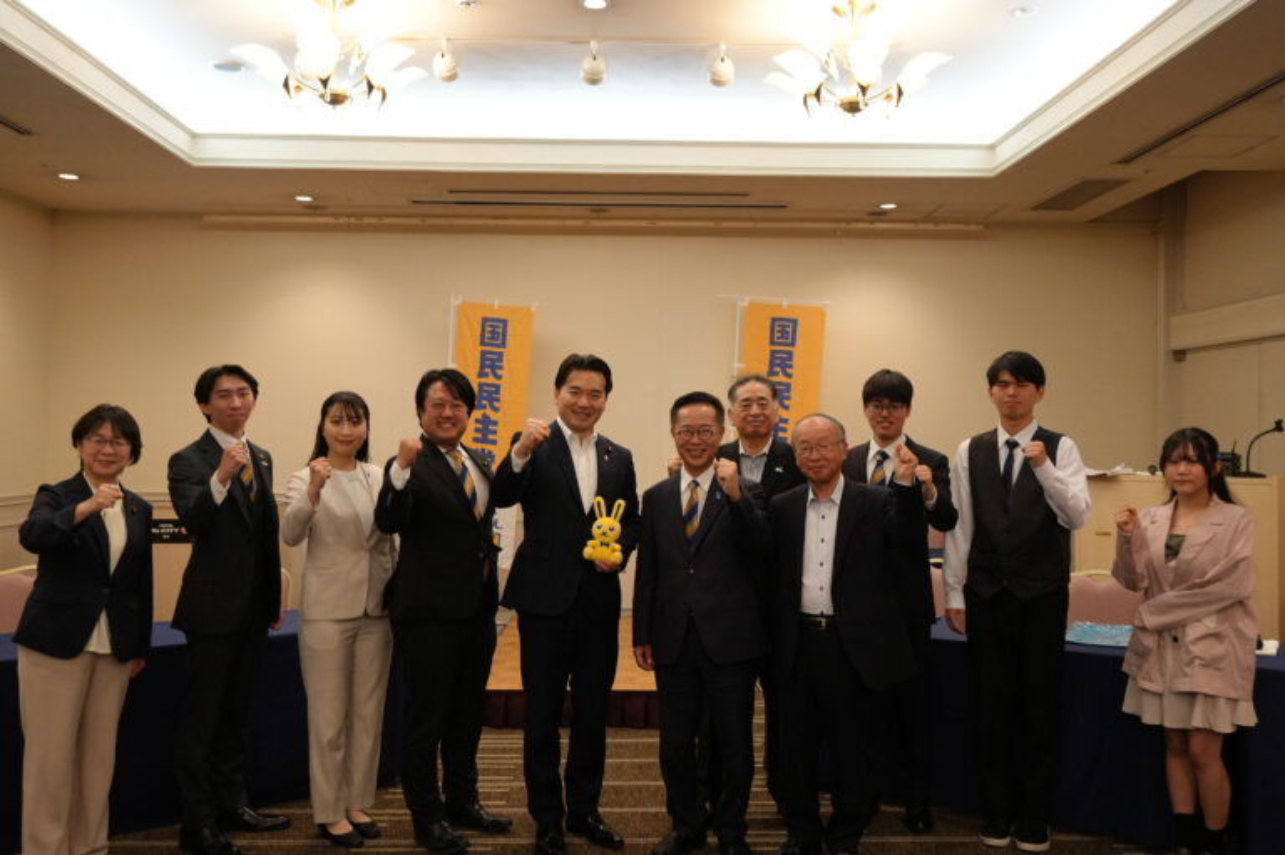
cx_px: 642
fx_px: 1124
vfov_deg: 41.7
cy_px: 428
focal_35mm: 32
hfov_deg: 59.5
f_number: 4
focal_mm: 21
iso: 2500
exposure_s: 1/160
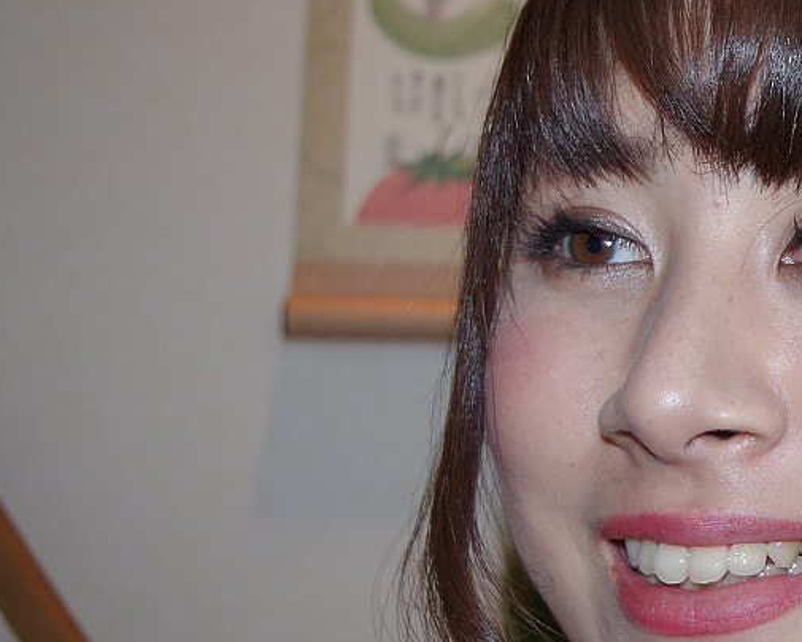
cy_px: 368
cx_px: 1163
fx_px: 2113
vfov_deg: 17.3
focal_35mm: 89
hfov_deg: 19.1
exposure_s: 1/20
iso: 100
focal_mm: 20
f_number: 4
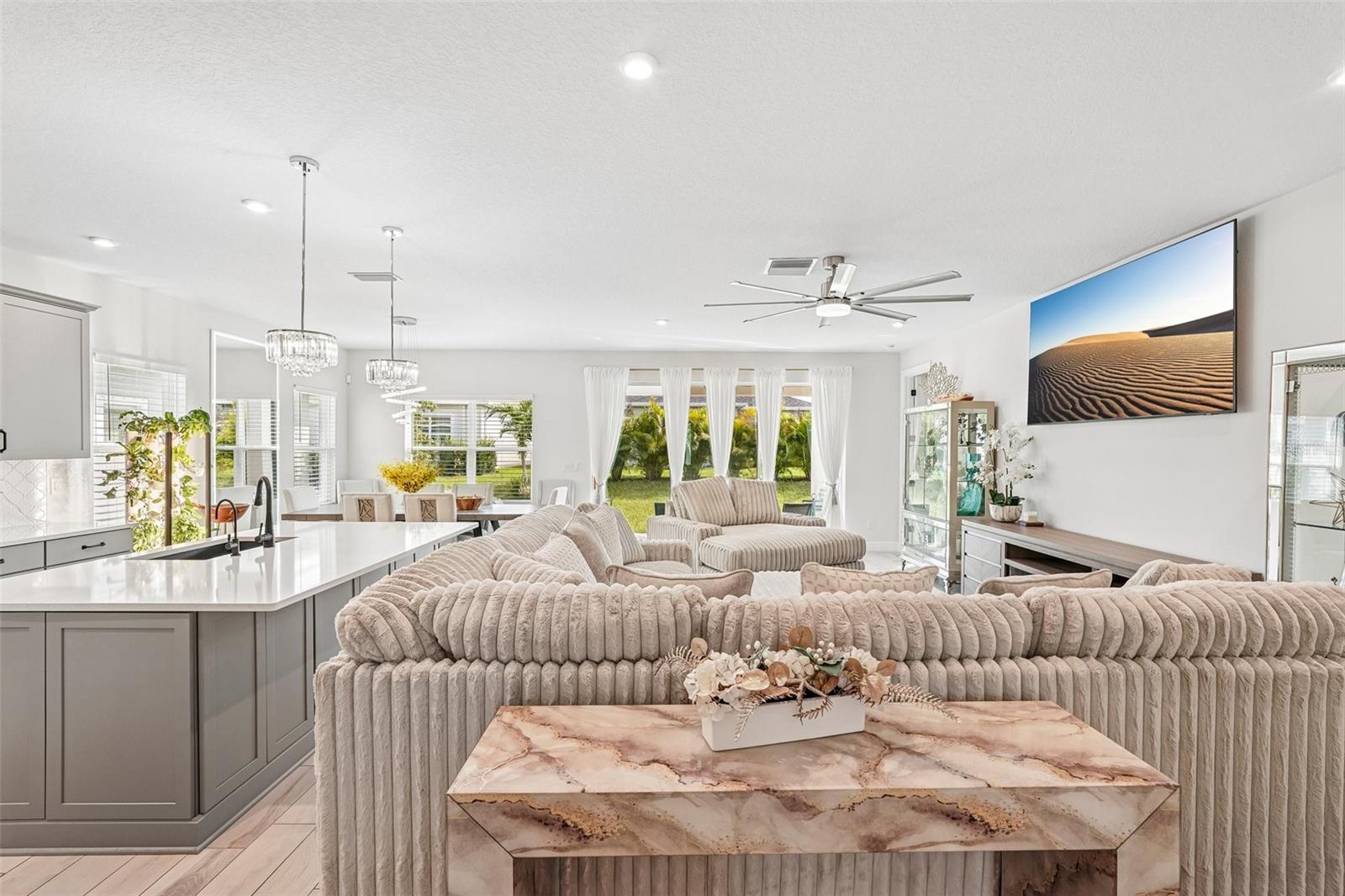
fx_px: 598
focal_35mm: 16
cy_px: 448
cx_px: 672
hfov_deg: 96.7
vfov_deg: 73.7
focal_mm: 16
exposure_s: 1/25
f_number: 8
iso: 400
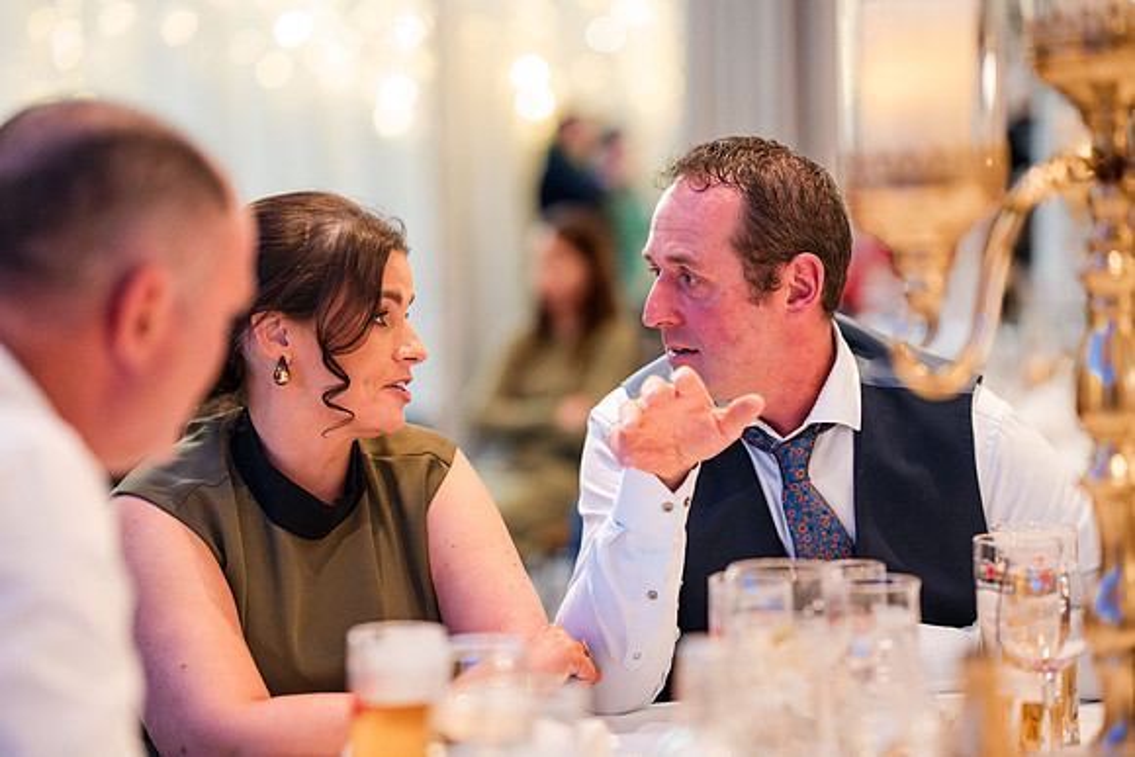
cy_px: 378
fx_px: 2680
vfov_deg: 16.1
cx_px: 568
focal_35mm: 85
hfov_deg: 23.9
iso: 3200
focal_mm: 85
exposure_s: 1/250
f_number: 1.6
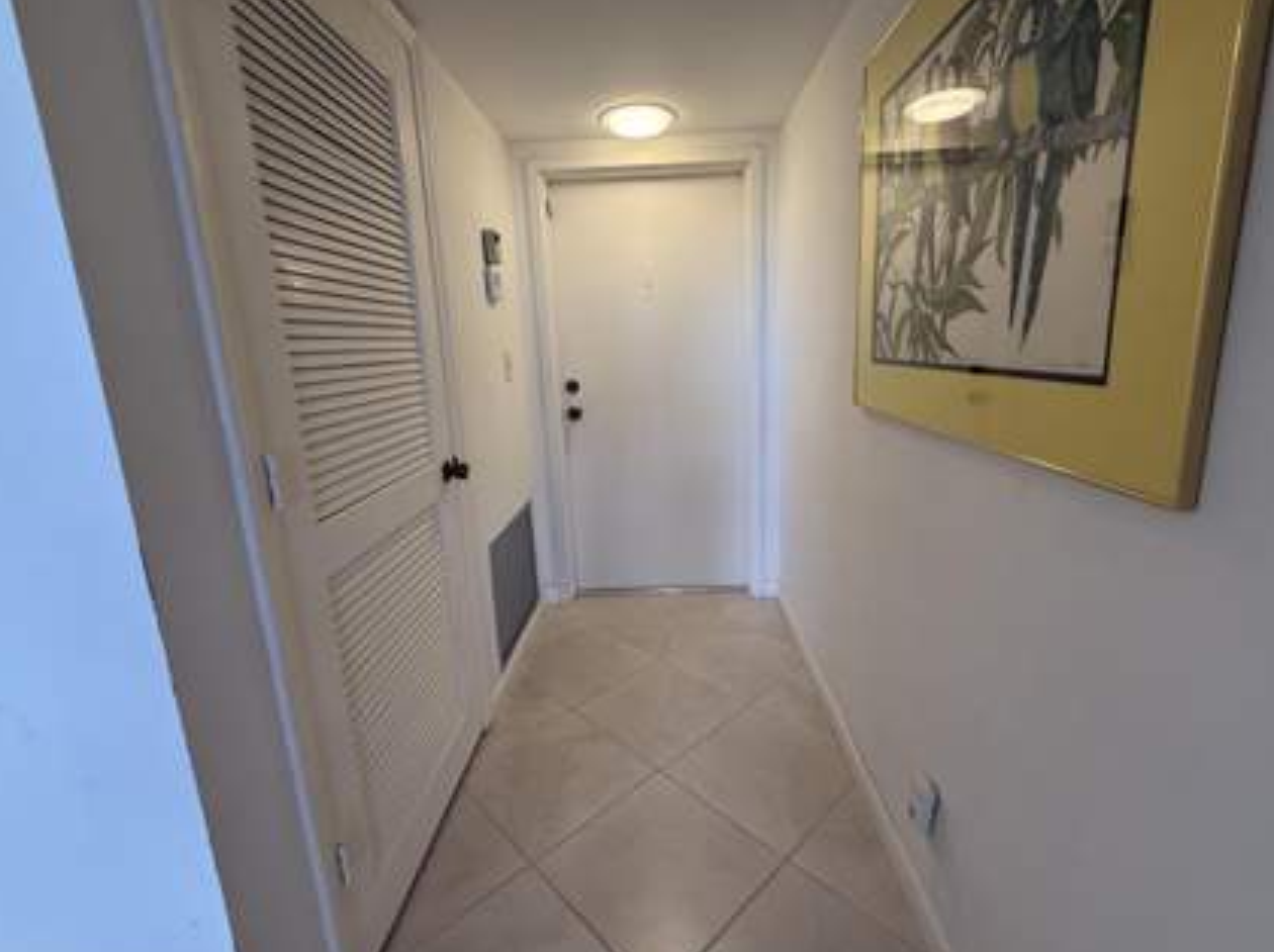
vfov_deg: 78.0
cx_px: 658
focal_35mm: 16
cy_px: 465
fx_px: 588
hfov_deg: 94.5
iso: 200
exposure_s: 1/60
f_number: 2.2
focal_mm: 2.22
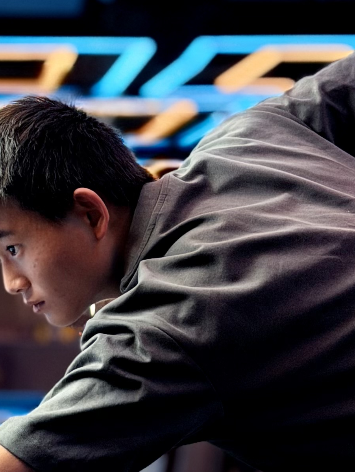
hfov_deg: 9.1
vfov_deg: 12.2
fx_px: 2201
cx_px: -115
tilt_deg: -2.5
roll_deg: -0.2
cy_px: 407
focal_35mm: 161
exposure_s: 1/100
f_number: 1.78
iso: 250
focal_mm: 6.76
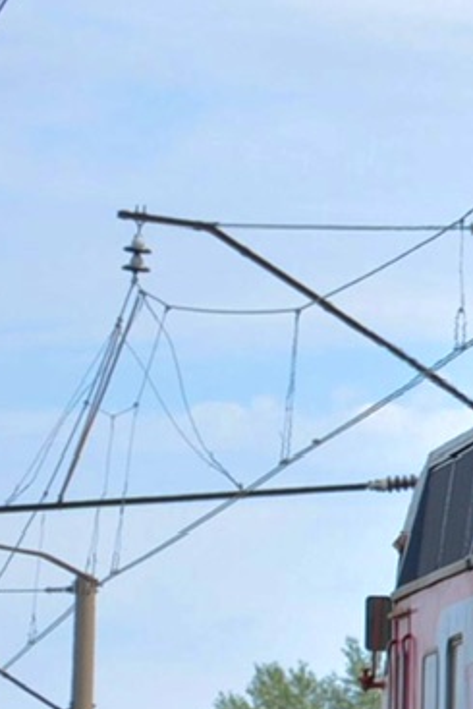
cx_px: 904
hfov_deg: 2.5
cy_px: 597
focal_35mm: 549
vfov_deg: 3.8
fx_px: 10804
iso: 400
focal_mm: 105
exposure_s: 1/1000
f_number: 5.6
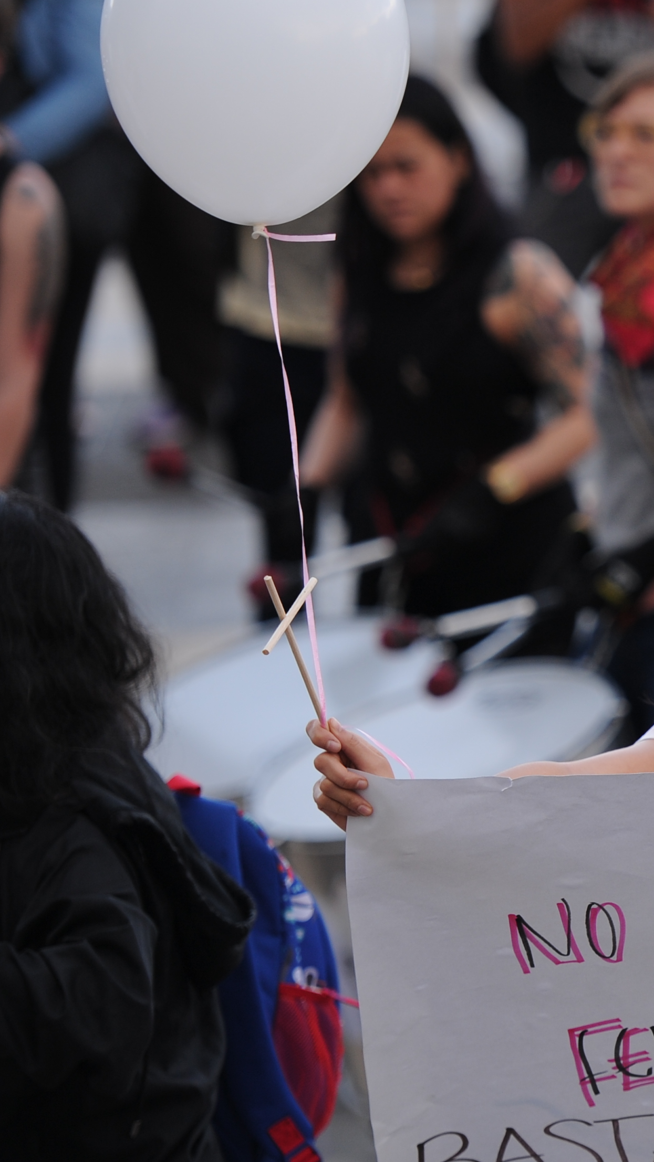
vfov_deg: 6.7
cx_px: 1002
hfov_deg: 3.8
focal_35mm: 322
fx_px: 9929
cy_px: 572
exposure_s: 1/320
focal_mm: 160
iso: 400
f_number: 2.8
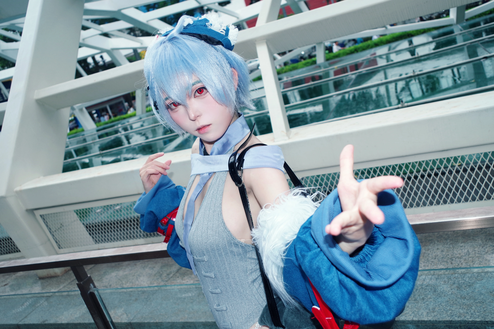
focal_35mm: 30
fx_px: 412
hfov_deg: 61.9
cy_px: 164
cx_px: 247
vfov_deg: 43.6
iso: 125
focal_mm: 20
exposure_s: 1/160
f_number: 4
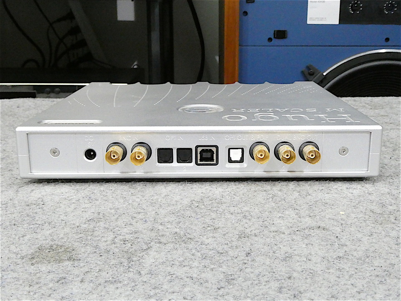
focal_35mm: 44
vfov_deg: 32.9
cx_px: 200
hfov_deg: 42.9
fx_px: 510
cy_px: 150
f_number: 7.1
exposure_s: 1/20
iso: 1600
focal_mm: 7.8
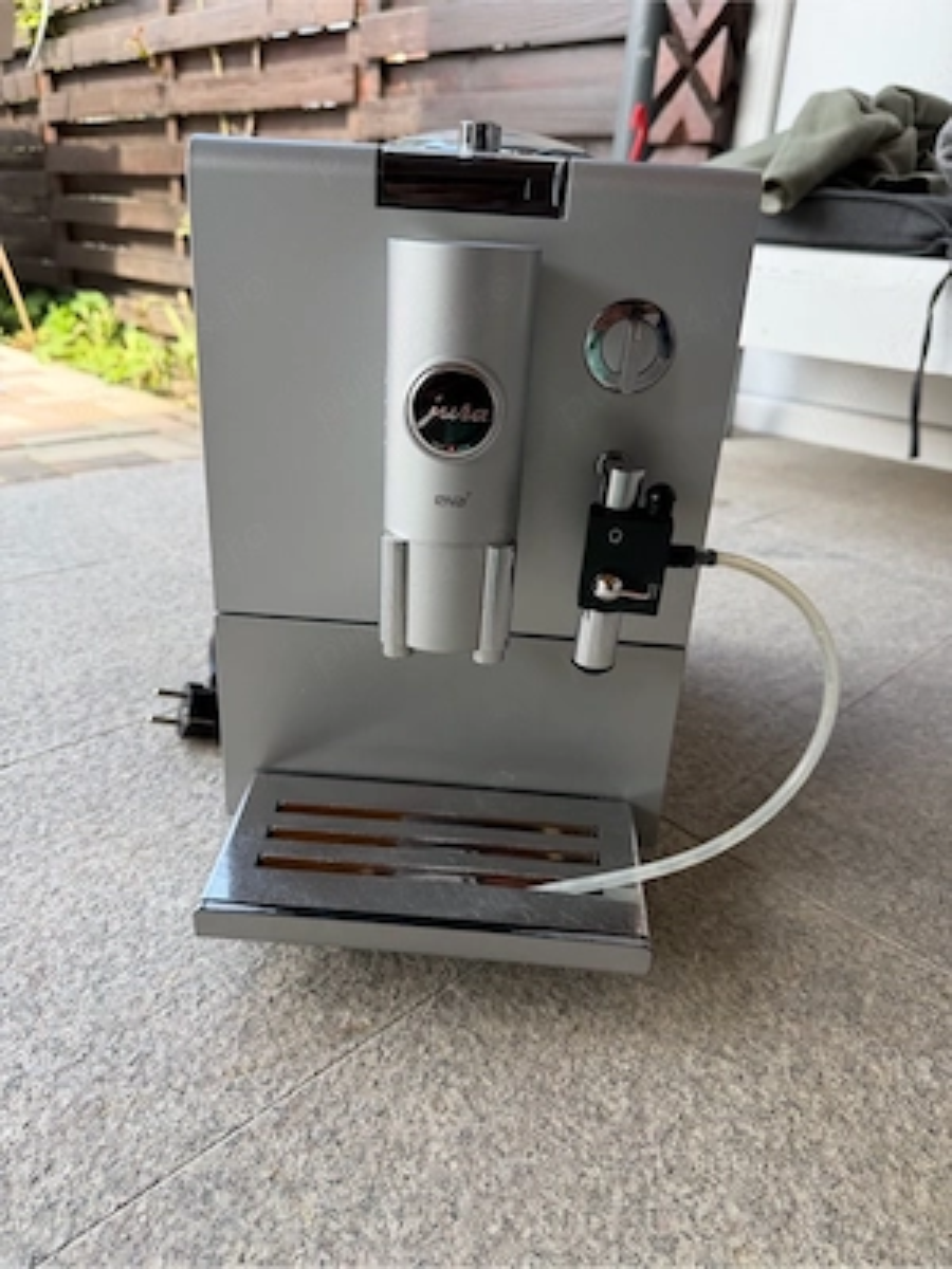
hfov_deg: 56.8
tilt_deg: -24.0
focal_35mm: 24
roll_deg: -4.1
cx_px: 476
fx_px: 880
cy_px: 634
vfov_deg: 71.6
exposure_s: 1/501
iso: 80
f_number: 1.78
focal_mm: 6.76
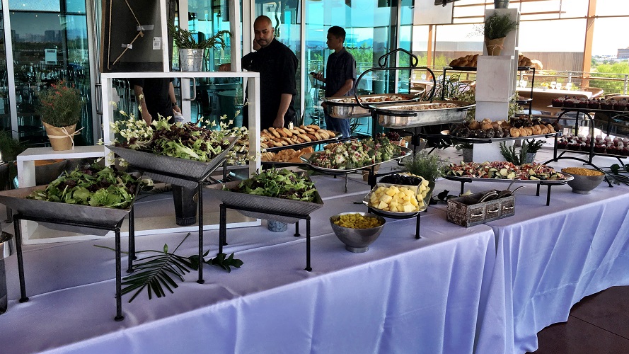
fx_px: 534
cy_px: 136
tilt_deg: -9.1
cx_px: 313
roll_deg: -1.3
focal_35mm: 32
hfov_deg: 61.0
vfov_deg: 36.5
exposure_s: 1/306
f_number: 2.2
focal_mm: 4.15
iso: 25
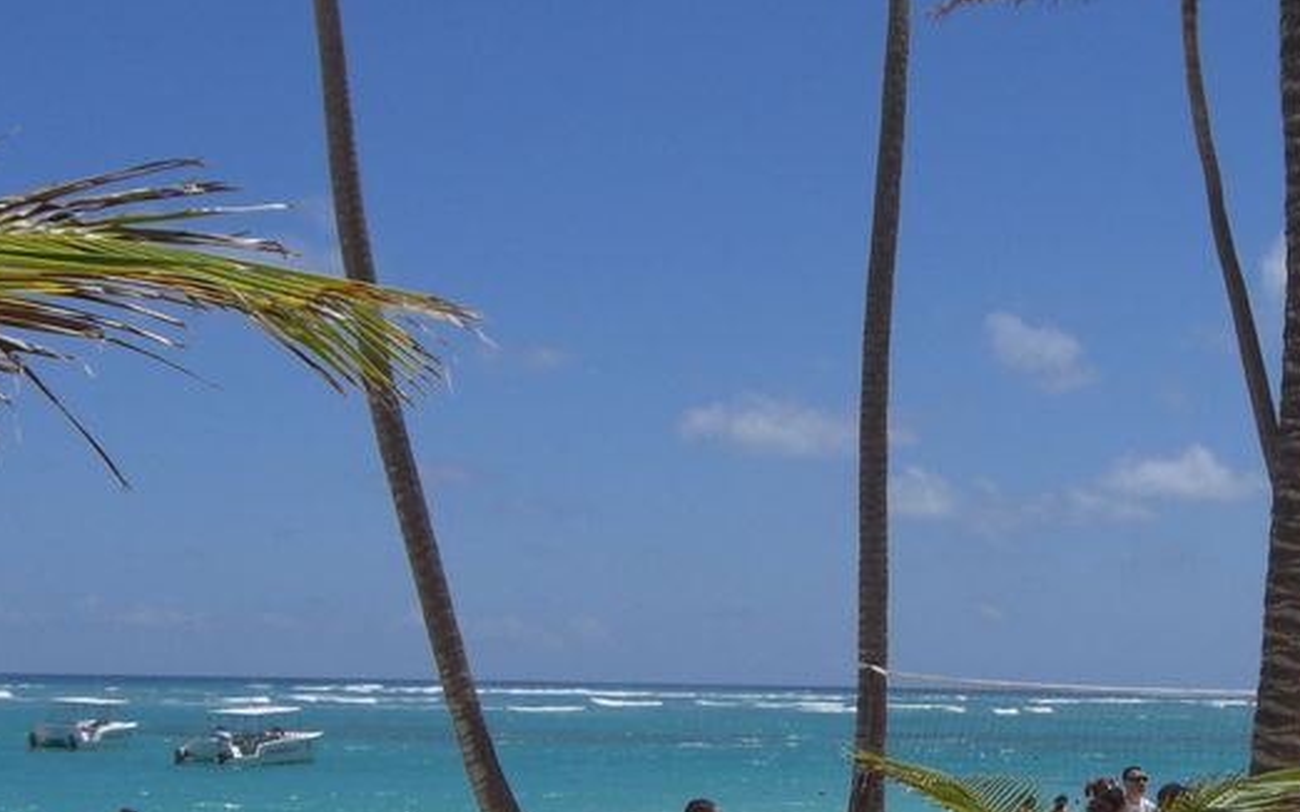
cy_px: 673
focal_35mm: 79
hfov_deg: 25.8
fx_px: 2798
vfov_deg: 16.4
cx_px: 981
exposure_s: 1/320
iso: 64
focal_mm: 6.2
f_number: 8
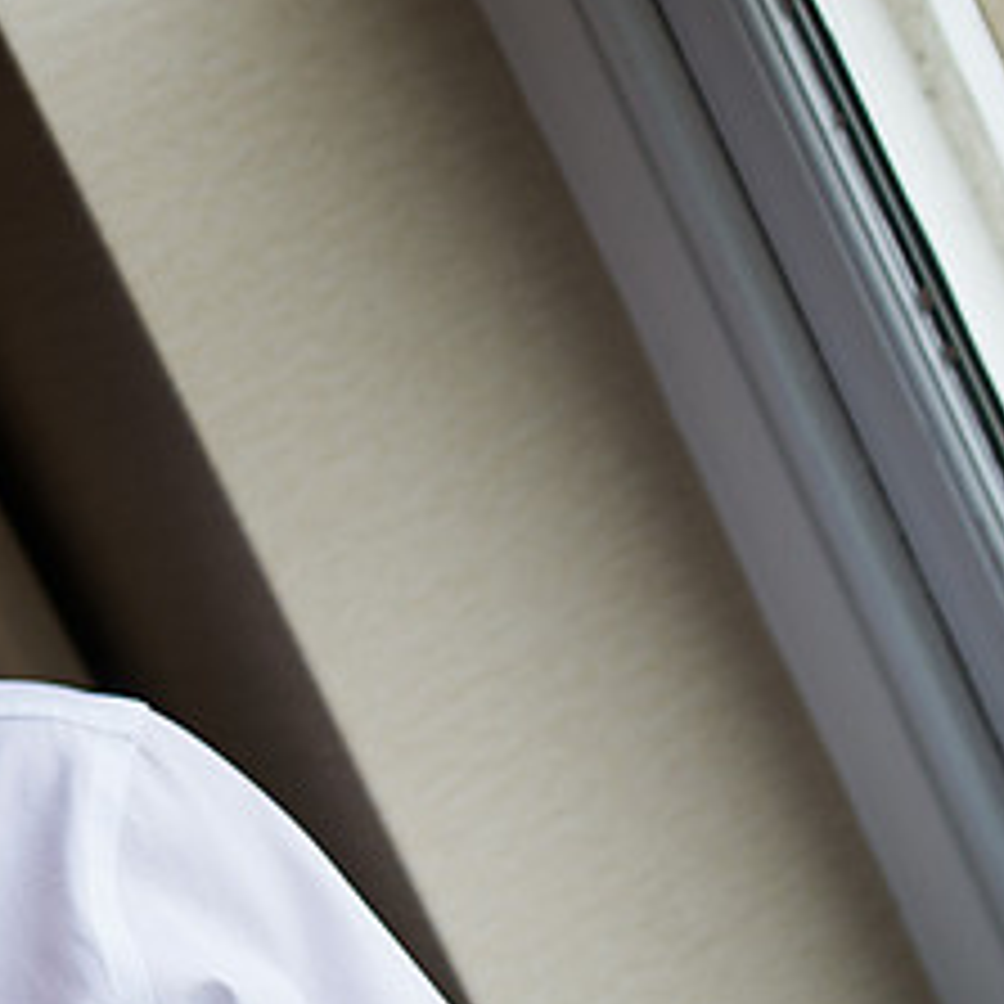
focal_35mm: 100
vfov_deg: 17.4
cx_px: -386
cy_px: 673
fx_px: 3281
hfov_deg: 16.2
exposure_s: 1/640
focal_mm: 35
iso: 160
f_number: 2
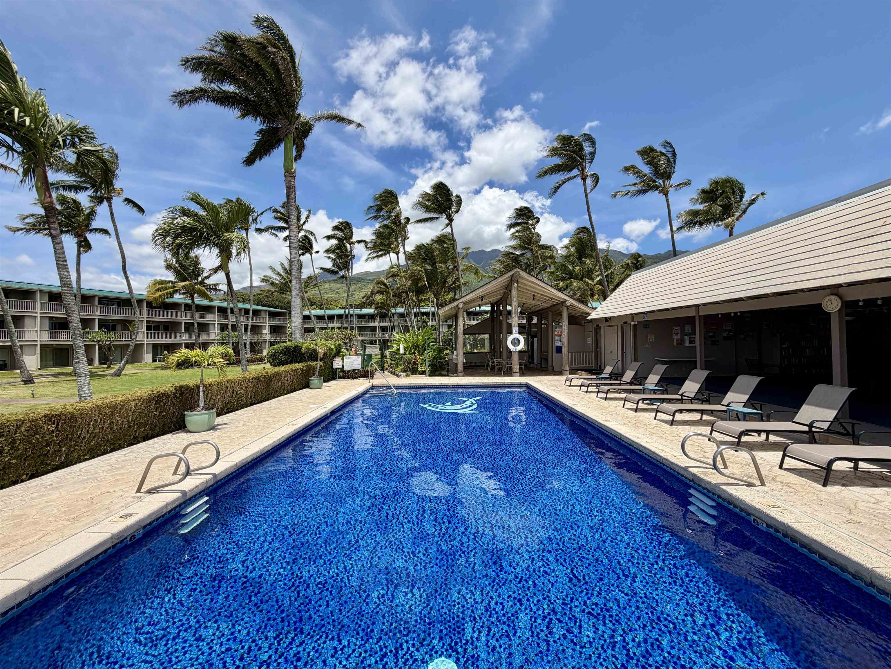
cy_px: 334
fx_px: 360
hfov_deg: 102.1
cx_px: 446
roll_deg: +1.0
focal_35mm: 14
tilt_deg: +0.8
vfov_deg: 85.7
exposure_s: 1/1001
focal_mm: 2.22
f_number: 2.2
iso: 20
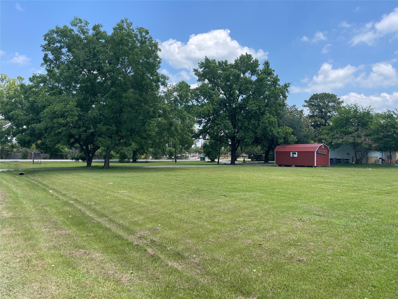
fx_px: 287
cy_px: 150
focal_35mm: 25
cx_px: 199
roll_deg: -0.9
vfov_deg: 54.9
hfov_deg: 69.4
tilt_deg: +0.8
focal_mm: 5.1
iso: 32
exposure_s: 1/2012
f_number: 1.6
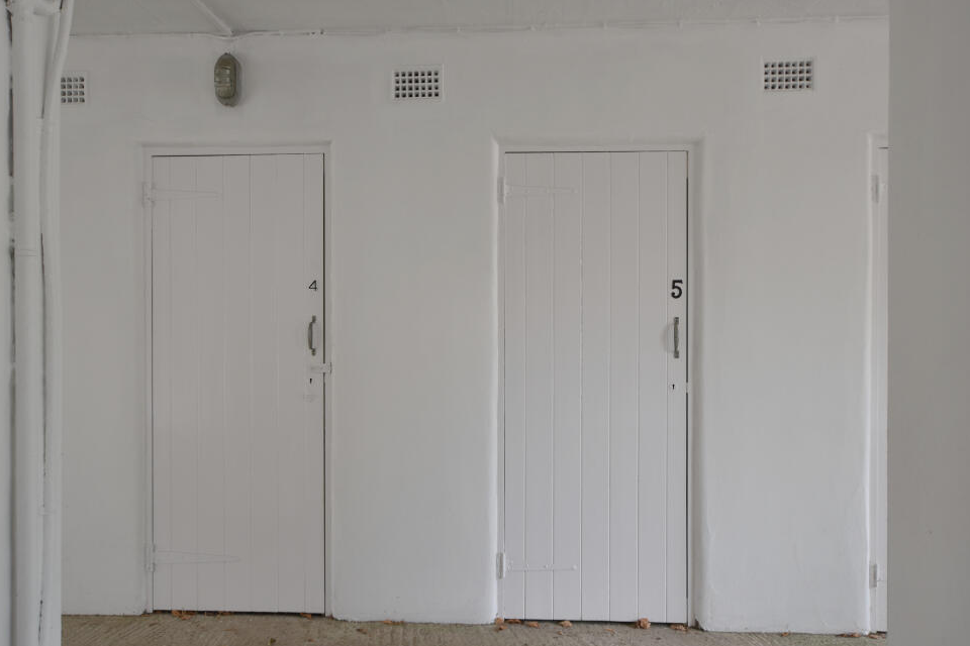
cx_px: 465
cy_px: 319
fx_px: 862
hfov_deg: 58.7
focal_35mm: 32
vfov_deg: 41.1
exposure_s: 1/40
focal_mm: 20
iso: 100
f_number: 3.5
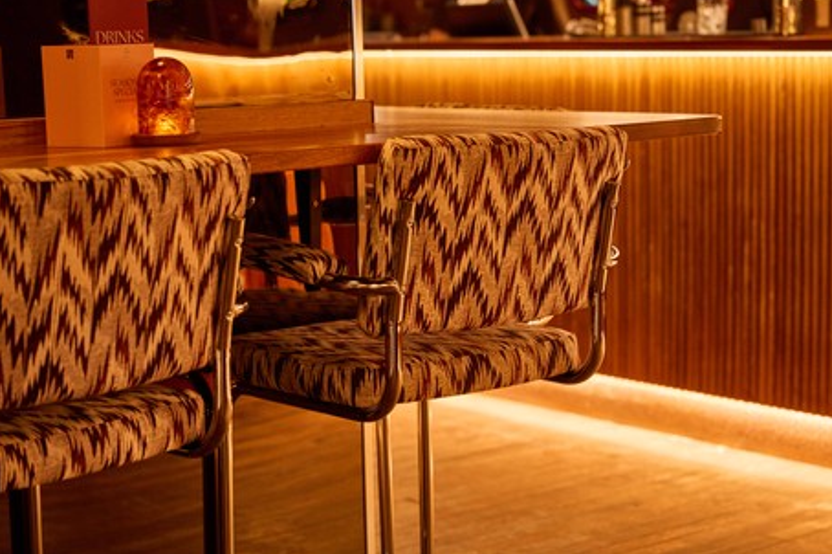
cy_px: 245
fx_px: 1824
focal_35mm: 79
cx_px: 453
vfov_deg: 17.2
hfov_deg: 25.7
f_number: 3.5
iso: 1000
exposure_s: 1/40
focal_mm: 70
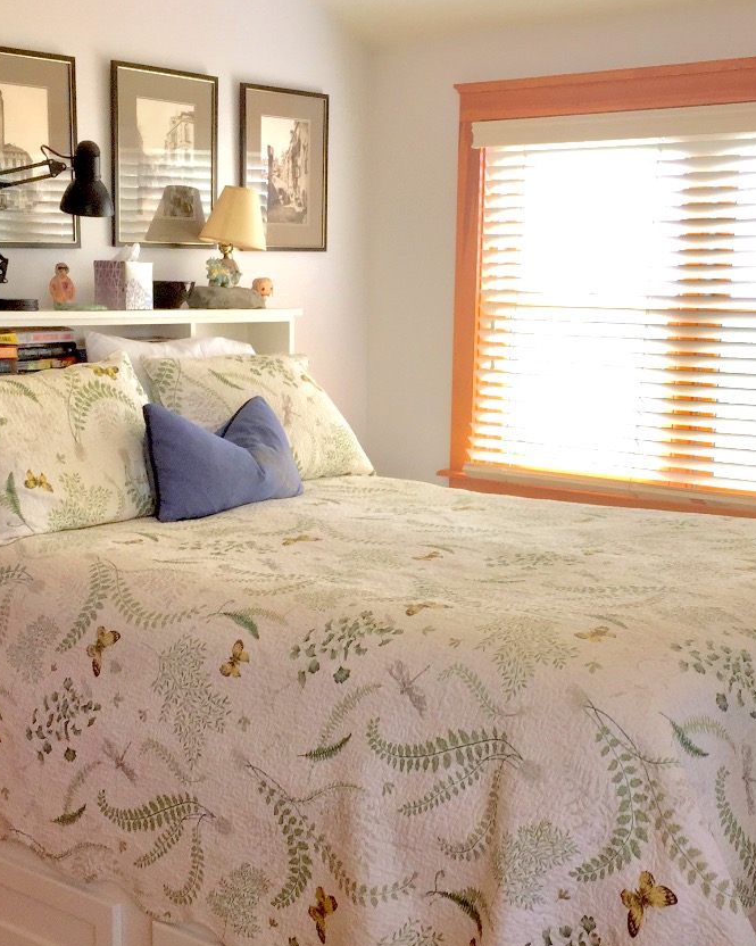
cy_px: 520
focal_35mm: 49
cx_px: 389
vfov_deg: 38.0
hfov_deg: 30.8
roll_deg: -1.5
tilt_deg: -11.6
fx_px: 1371
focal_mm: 4.15
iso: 32
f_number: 2.2
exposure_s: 1/60
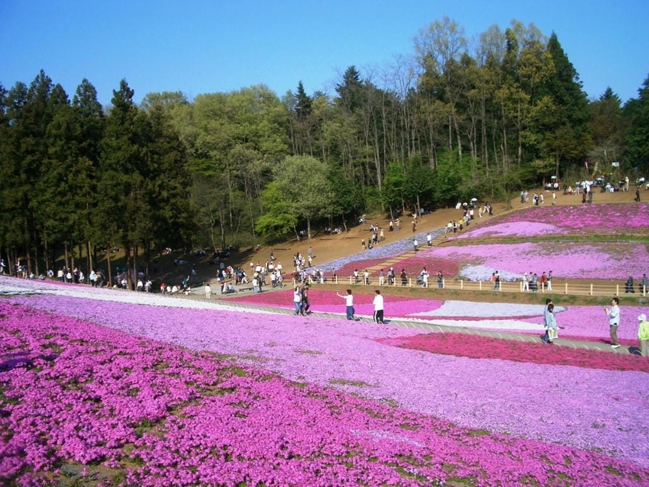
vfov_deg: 40.7
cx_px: 324
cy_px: 244
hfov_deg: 52.6
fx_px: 656
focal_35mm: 35
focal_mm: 5.8
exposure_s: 1/640
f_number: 4.3
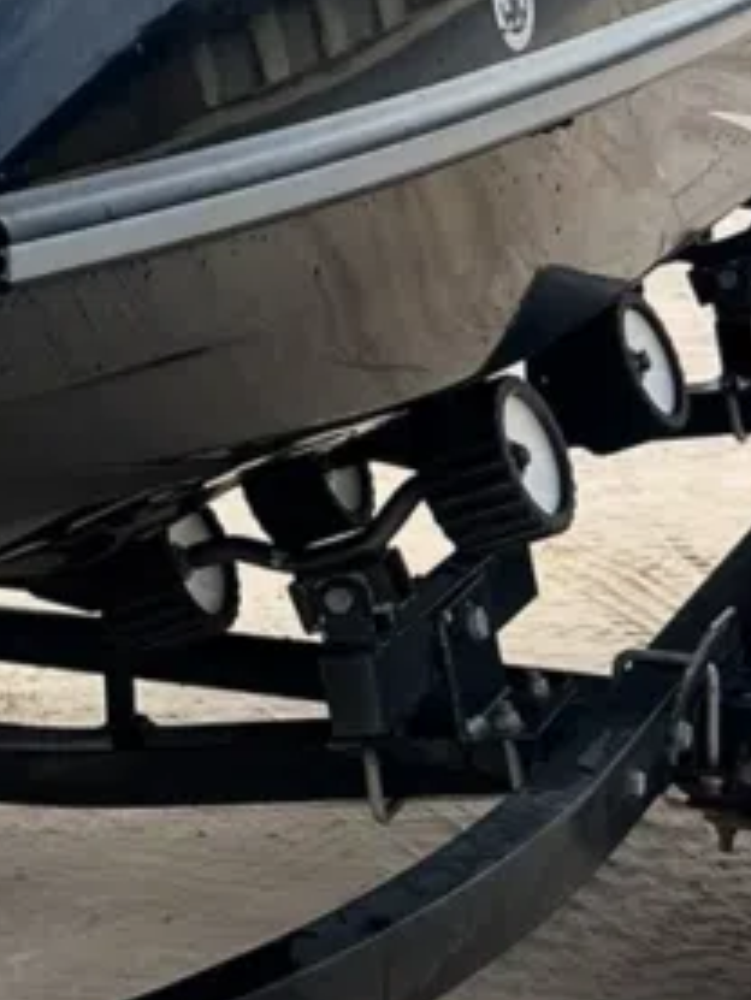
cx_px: -347
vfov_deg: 15.3
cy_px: 139
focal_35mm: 128
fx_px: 3700
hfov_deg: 11.2
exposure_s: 1/2045
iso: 50
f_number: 1.5
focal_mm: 5.7
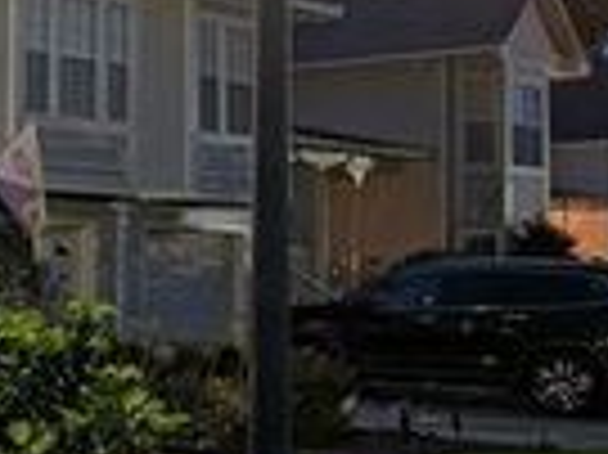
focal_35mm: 89
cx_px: -486
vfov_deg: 16.6
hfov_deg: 17.7
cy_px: 214
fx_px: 1562
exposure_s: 1/25
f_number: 1.7
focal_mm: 4.53
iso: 285
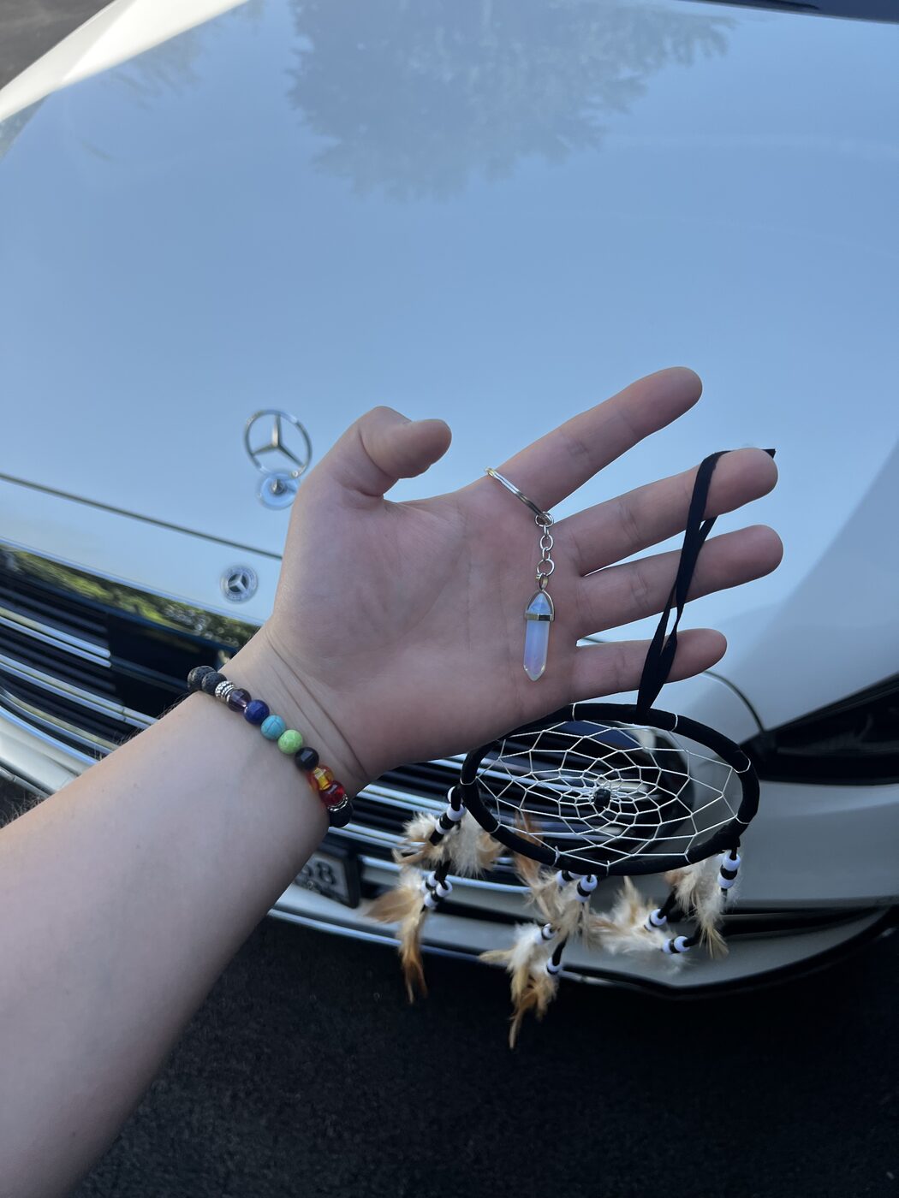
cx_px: 450
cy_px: 599
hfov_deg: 53.1
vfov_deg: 67.3
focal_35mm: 26
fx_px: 900
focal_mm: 5.7
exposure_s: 1/1009
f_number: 1.5
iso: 50
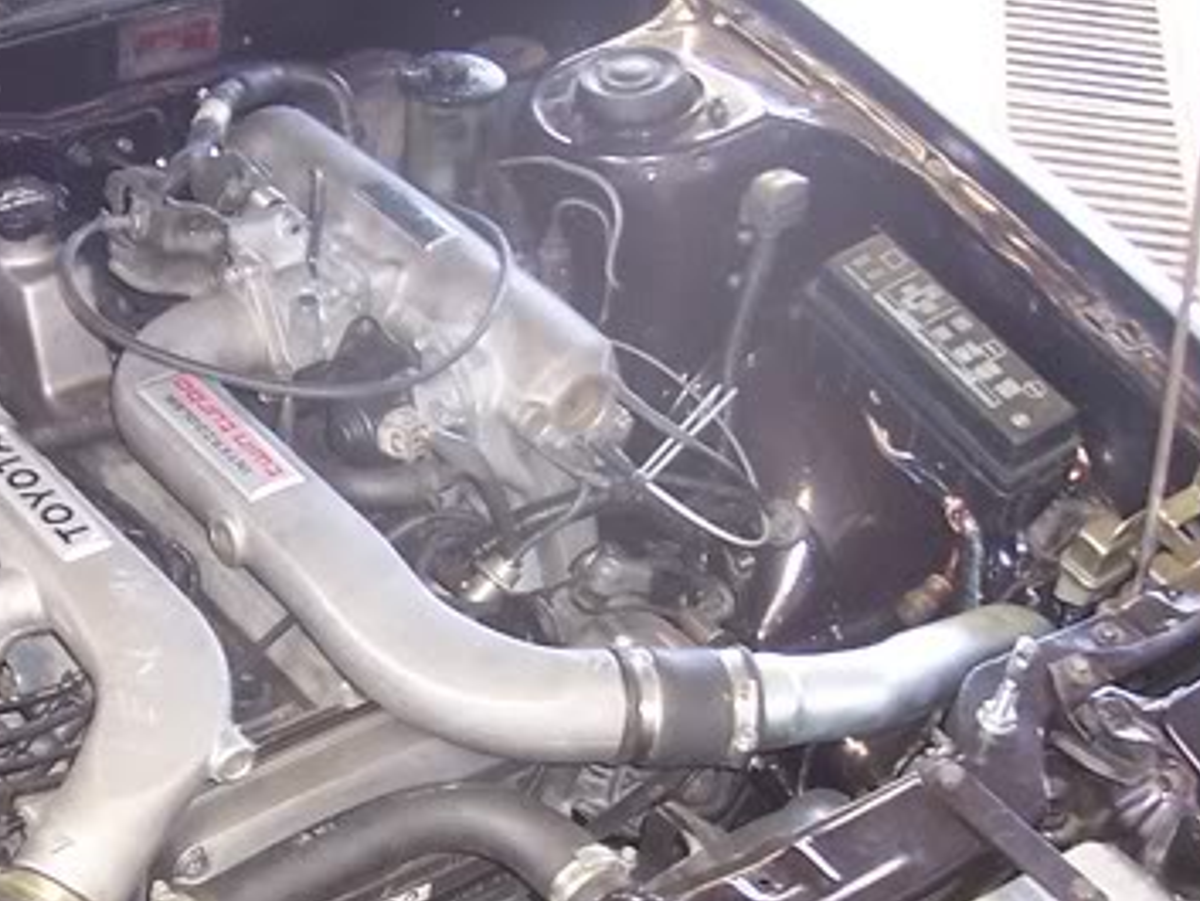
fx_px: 2670
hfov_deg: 24.9
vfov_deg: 19.0
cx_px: 218
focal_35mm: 77
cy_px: 687
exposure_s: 1/10
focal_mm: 5.6
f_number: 2.7
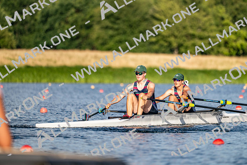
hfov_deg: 5.2
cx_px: 124
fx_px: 2745
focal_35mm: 400
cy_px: 82
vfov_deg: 3.4
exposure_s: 1/2500
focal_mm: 400
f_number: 4.5
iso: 250
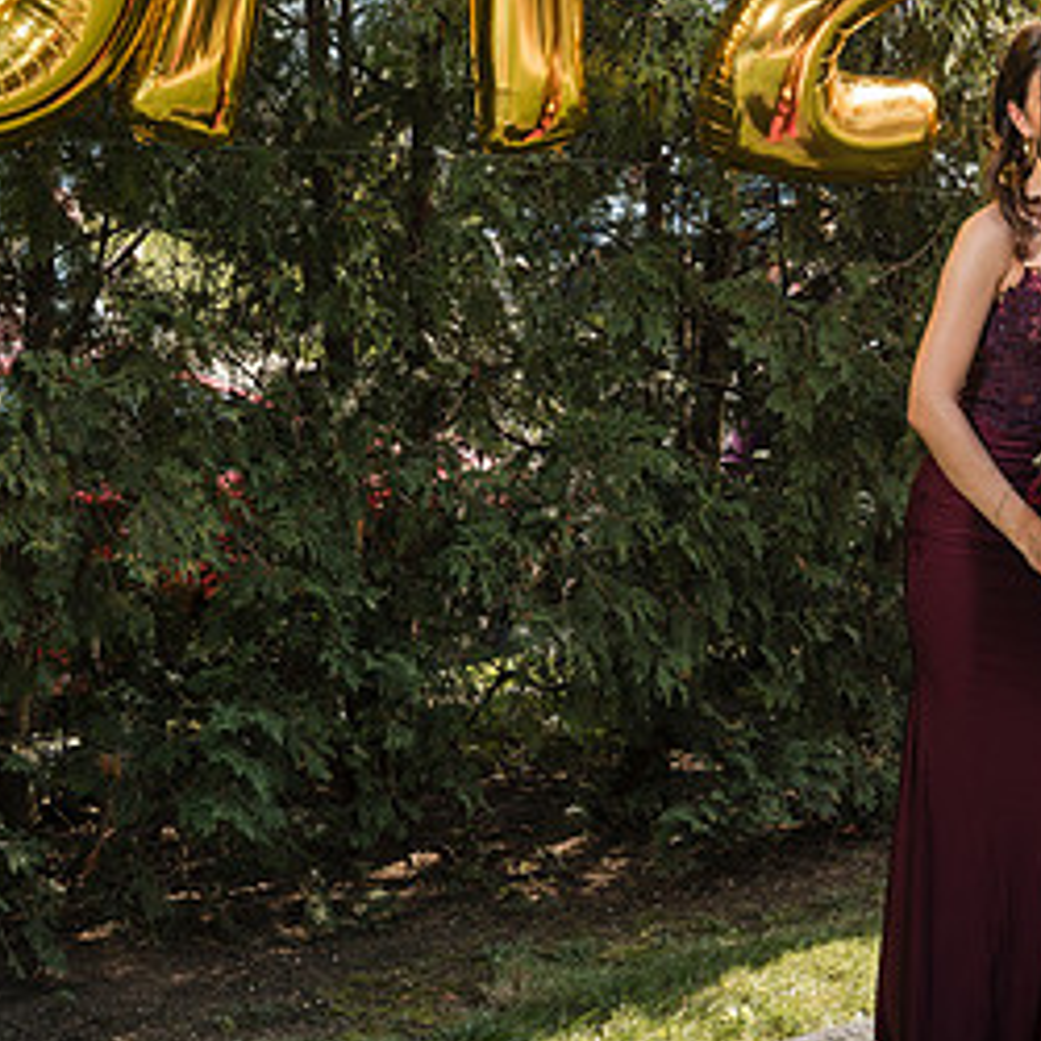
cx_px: 641
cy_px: 527
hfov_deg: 24.9
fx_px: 2348
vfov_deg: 25.0
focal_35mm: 69
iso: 200
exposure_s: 1/250
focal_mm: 35
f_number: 5
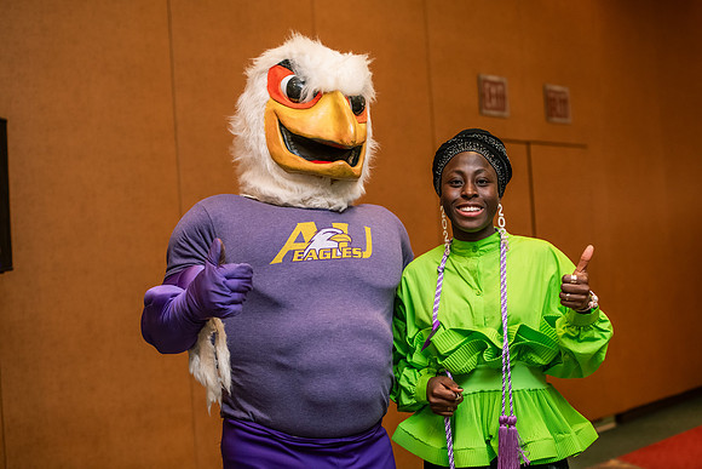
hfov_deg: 28.8
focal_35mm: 70
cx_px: 351
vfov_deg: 19.5
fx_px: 1365
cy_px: 234
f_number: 3.5
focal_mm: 70
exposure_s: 1/160
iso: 1600
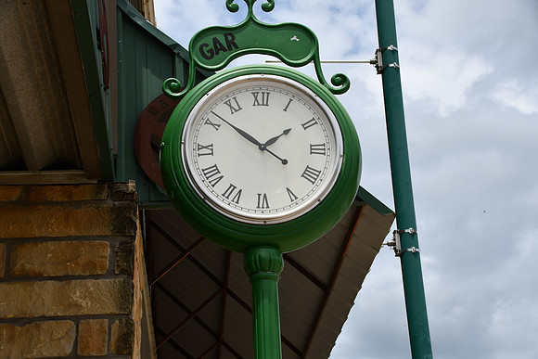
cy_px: 180
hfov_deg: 26.0
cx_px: 269
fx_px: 1166
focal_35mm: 78
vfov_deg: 17.5
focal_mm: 52
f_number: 10
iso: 100
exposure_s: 1/400
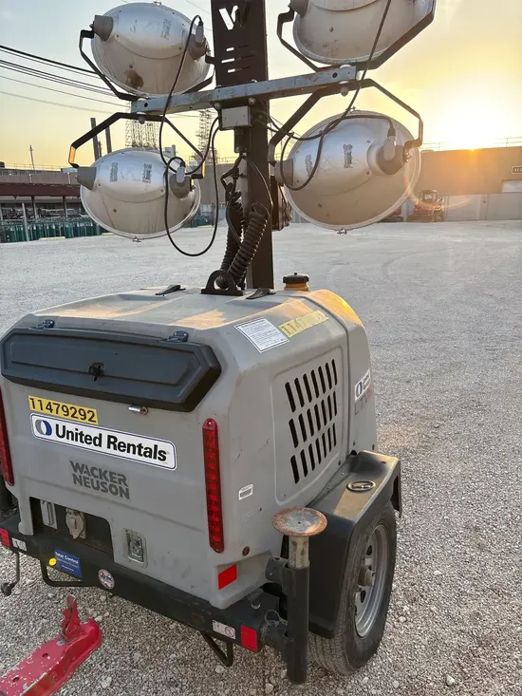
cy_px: 348
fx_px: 523
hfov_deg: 53.1
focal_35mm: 26
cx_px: 261
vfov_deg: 67.3
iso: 50
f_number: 1.6
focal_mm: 5.96
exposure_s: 1/468
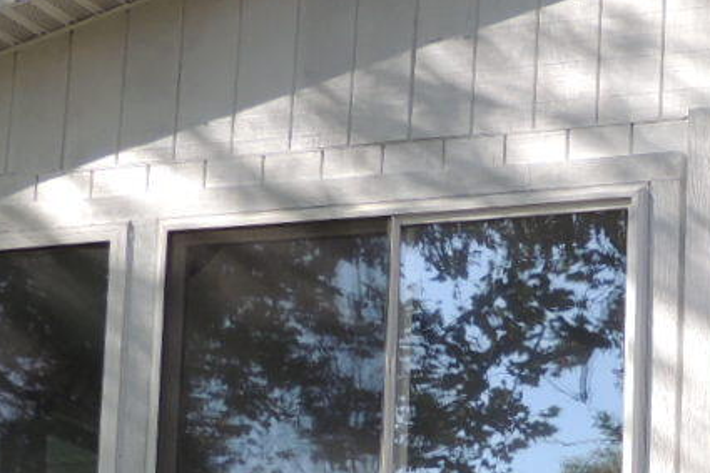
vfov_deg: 13.7
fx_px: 1853
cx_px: 840
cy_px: 715
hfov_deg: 20.4
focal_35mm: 94
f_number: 3
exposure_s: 1/250
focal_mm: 4.3
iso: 100
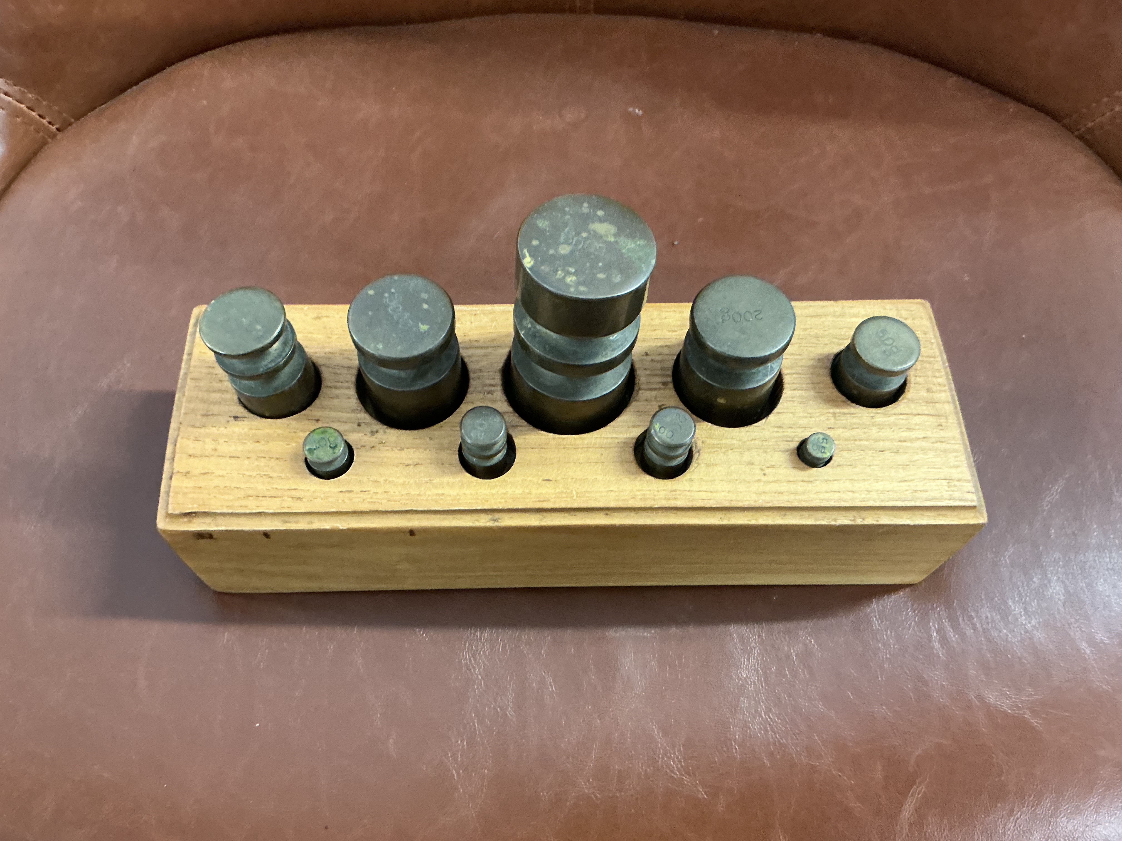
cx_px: 561
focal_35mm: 29
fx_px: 940
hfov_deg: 61.7
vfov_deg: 48.2
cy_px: 420
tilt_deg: -68.4
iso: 250
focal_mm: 3
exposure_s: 1/60
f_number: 1.8
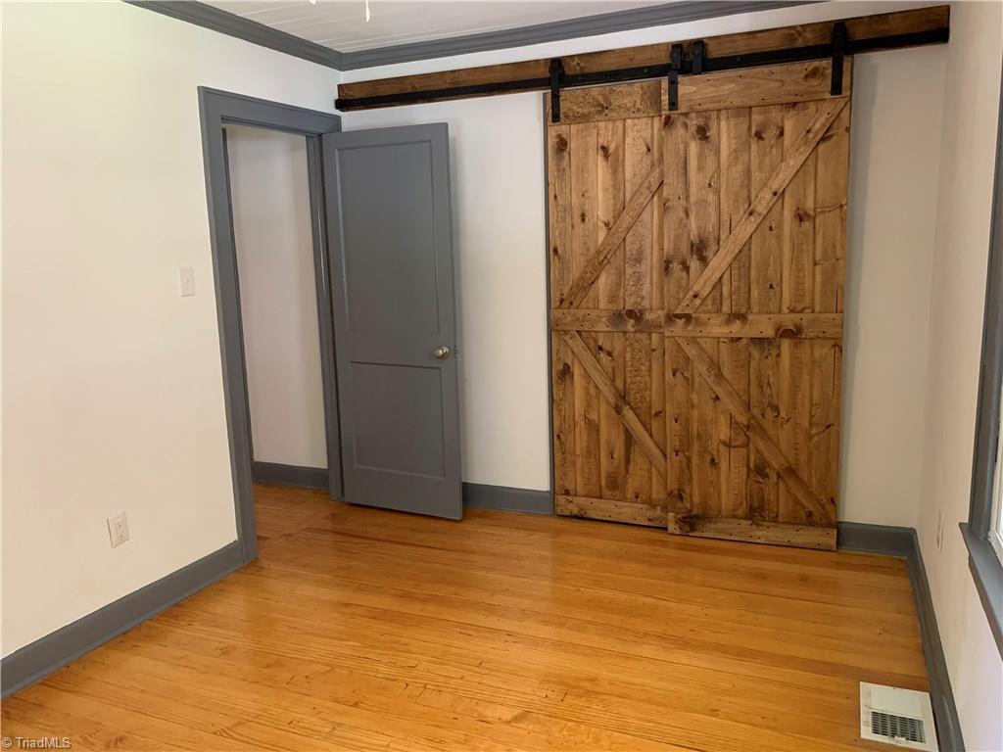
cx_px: 502
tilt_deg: -7.4
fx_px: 753
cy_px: 376
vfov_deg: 53.1
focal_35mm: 26
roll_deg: +1.5
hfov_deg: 67.3
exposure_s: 1/60
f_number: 1.8
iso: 320
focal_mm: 4.25
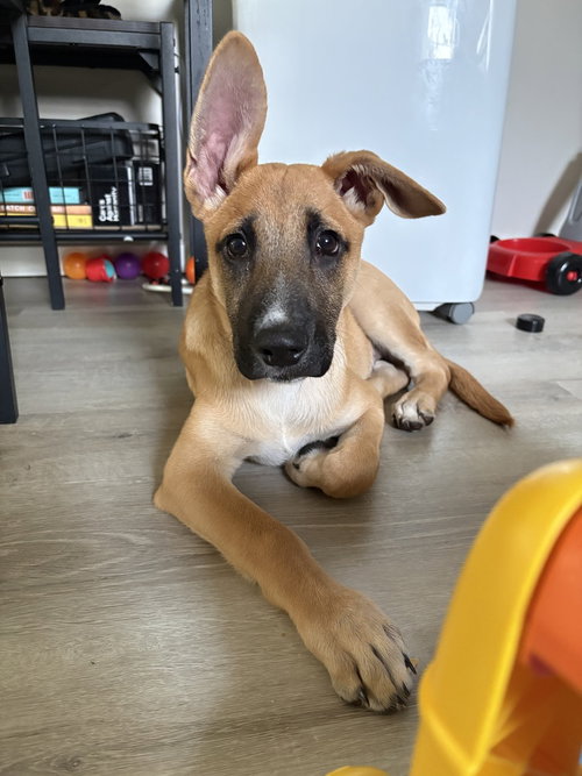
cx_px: 291
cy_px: 388
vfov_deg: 67.3
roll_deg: -1.4
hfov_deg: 53.0
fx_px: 583
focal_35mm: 26
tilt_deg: -23.2
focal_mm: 5.96
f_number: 1.6
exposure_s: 1/60
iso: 500
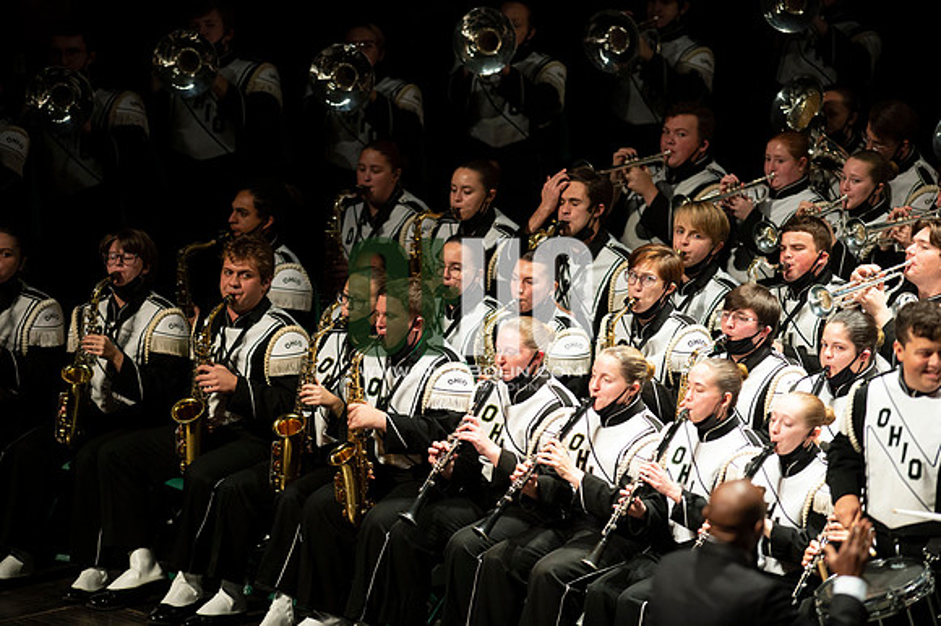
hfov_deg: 6.9
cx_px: 470
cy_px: 313
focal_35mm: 300
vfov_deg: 4.6
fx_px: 7837
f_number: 2.8
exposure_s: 1/500
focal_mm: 300
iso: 3200
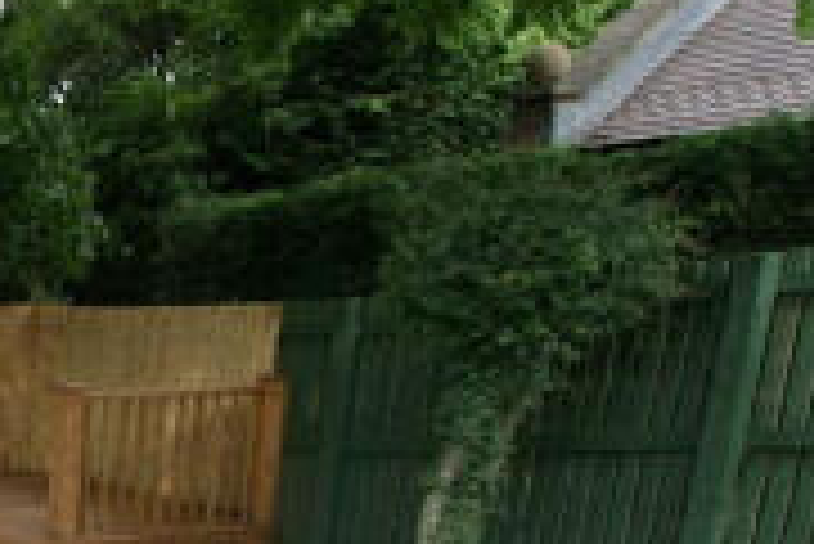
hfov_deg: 26.6
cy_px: 452
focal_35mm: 54
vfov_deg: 24.6
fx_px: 1222
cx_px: -407
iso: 100
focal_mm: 10
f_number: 7.1
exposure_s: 1/60
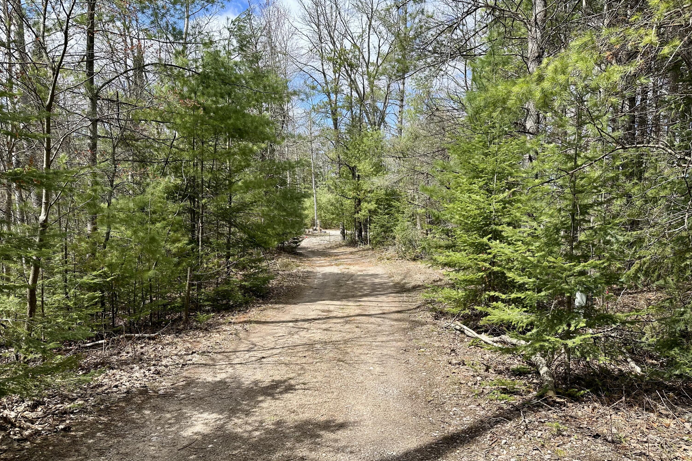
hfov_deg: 71.5
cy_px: 254
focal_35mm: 25
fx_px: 481
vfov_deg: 51.2
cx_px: 346
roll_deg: -0.7
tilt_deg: -5.6
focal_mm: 6.86
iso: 80
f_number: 1.78
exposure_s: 1/2525
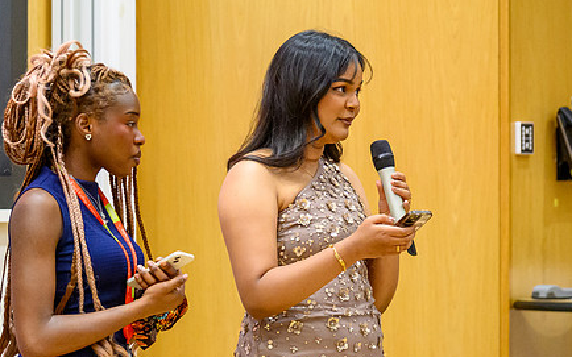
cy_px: 167
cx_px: 210
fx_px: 4831
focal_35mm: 310
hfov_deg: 6.8
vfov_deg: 4.2
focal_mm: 150
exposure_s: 1/400
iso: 7200
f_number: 2.8
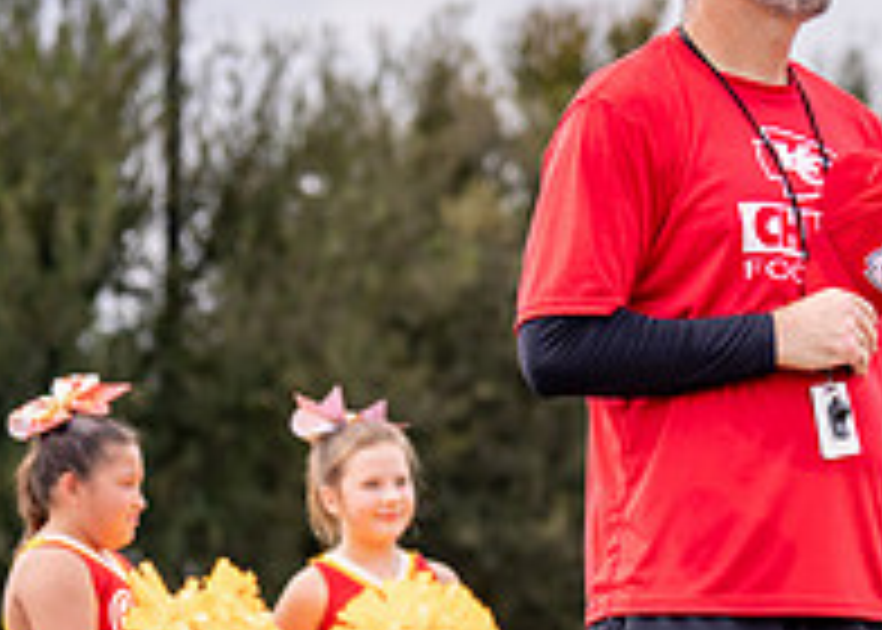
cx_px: 810
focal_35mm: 221
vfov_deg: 6.5
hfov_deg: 9.1
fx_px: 5536
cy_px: 441
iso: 100
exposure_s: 1/1000
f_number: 2.8
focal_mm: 70
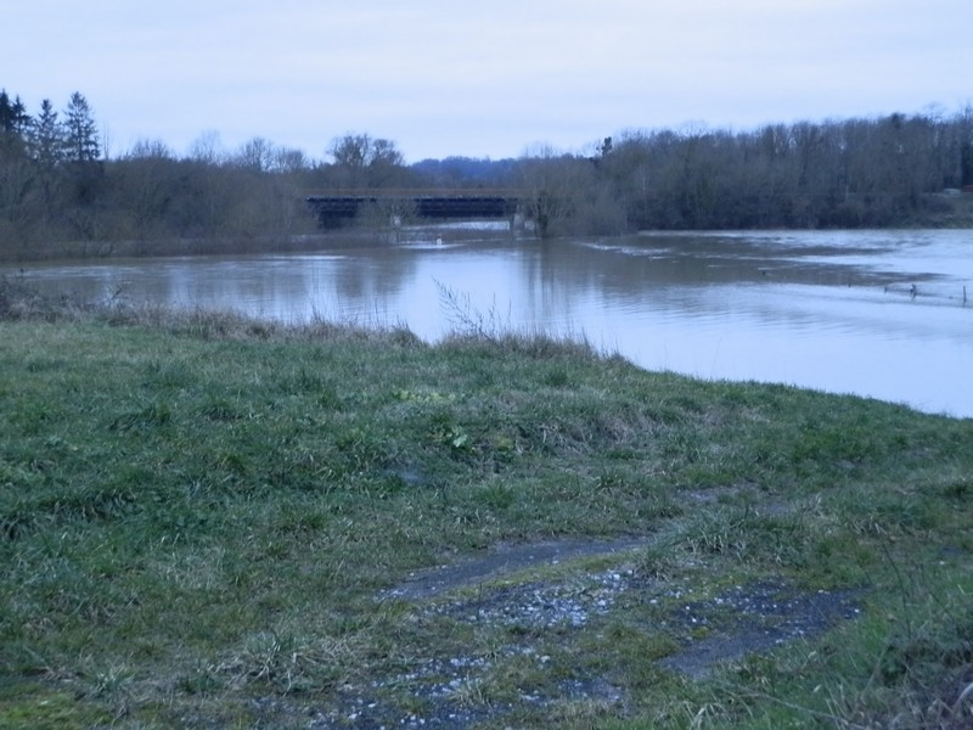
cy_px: 365
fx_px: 1321
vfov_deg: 30.9
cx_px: 486
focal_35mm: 47
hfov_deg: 40.4
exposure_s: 1/2.5
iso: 400
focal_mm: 8.51
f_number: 3.5
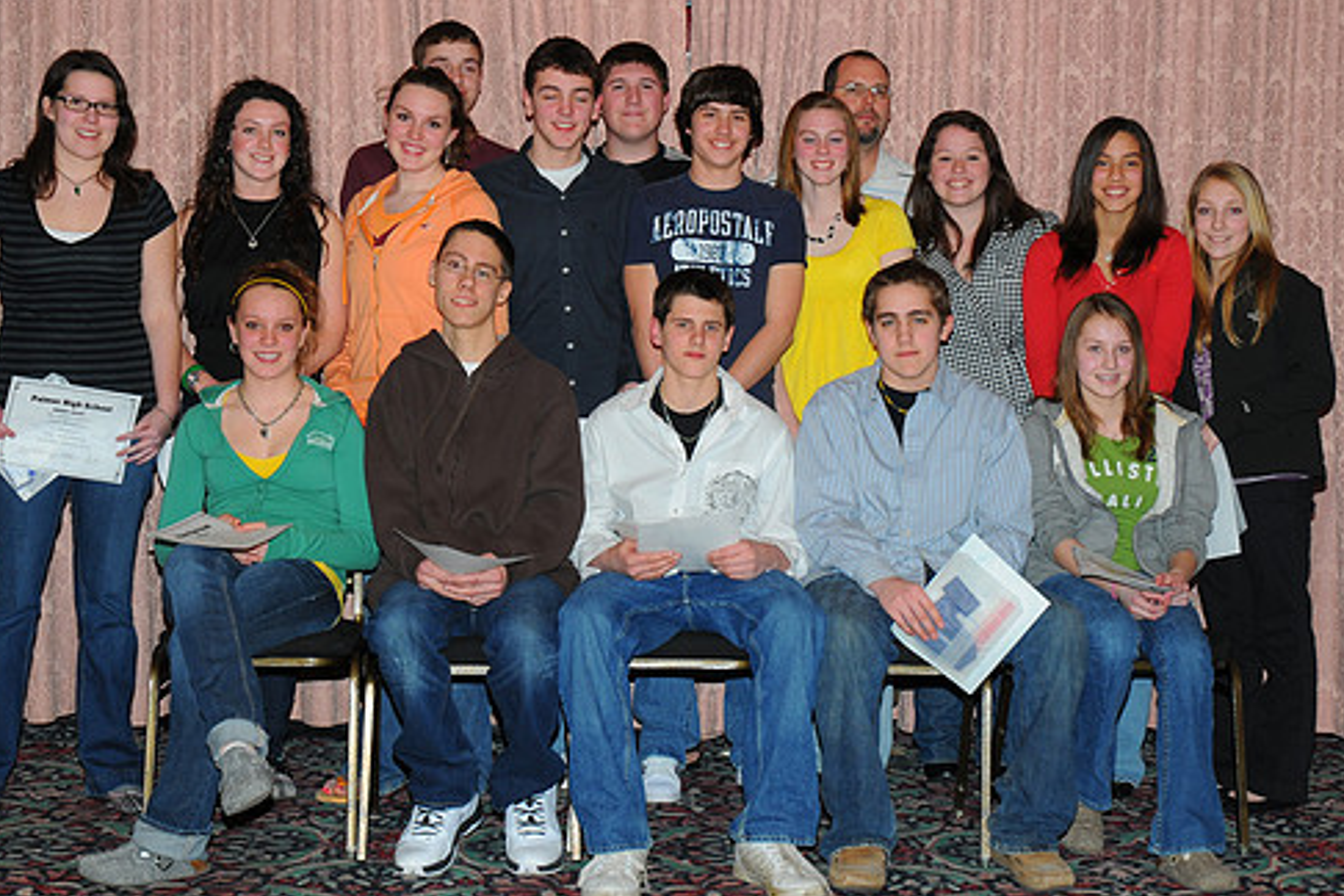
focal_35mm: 63
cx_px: 675
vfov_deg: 21.7
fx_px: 2337
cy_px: 394
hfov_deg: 32.1
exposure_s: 1/60
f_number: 6.3
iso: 200
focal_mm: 35
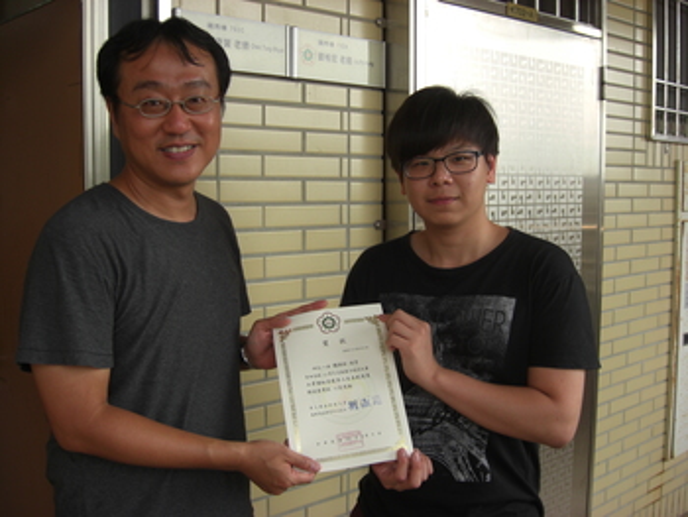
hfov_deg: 48.9
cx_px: 344
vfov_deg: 37.8
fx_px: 756
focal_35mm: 38
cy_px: 258
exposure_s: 1/250
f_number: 2.8
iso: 80
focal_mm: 7.9
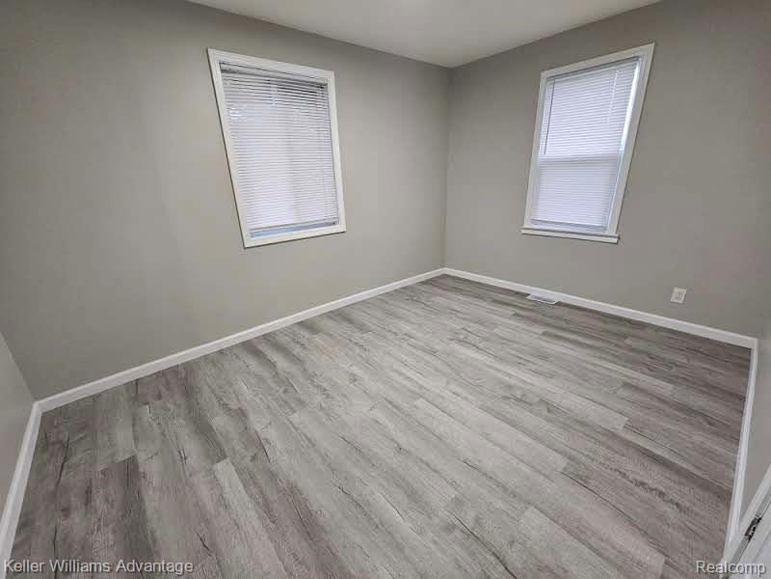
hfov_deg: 106.2
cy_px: 290
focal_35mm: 13
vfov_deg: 89.9
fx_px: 290
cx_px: 386
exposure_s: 1/60
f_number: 2.2
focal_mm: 2.2
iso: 320
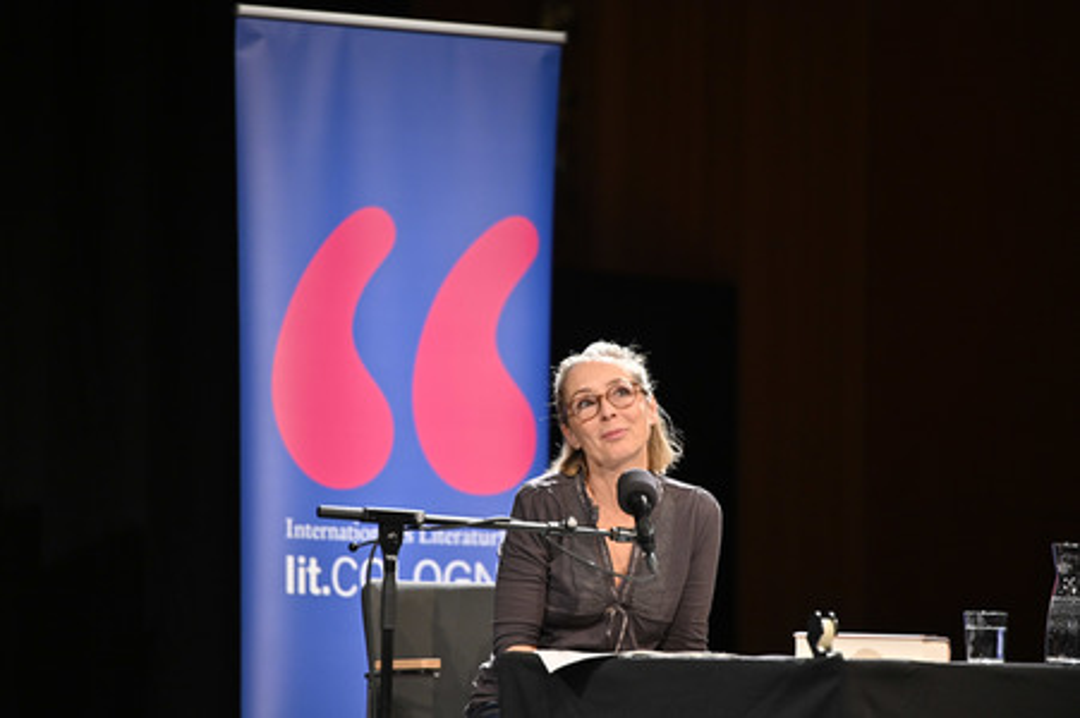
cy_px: 359
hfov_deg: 10.3
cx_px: 540
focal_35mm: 200
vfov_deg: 6.9
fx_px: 5995
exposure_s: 1/320
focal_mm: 200
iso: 1600
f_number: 2.8
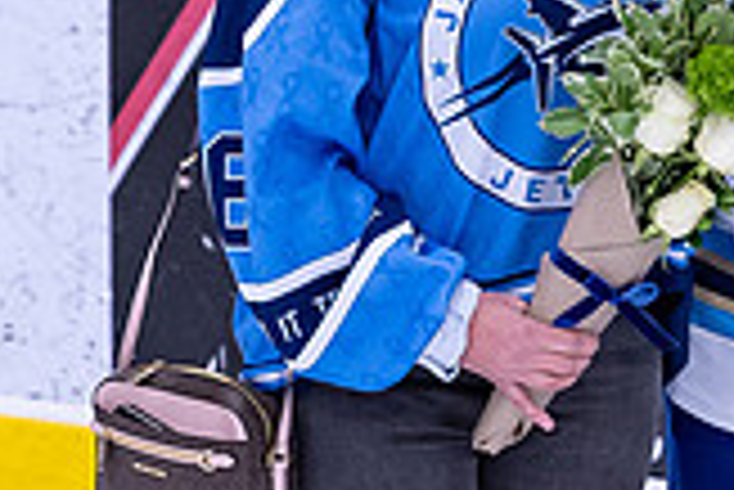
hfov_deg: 6.6
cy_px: 53
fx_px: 6326
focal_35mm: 310
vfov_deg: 4.4
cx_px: 966
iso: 500
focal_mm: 46
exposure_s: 1/250
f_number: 4
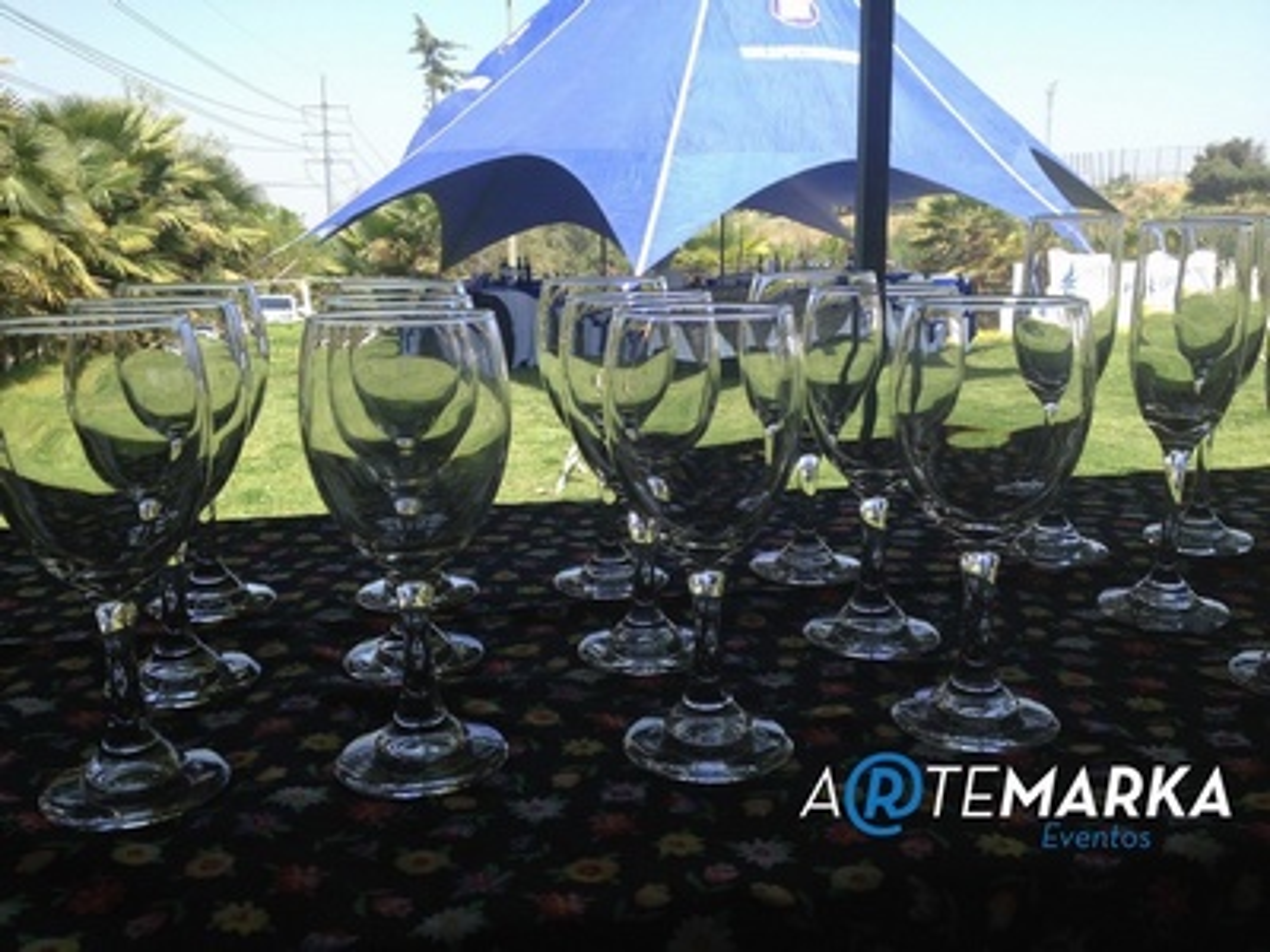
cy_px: 476
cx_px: 635
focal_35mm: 35
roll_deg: +0.0
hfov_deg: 52.6
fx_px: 1284
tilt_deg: -14.7
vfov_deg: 40.7
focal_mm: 4.28
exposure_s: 1/563
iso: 50
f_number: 2.4
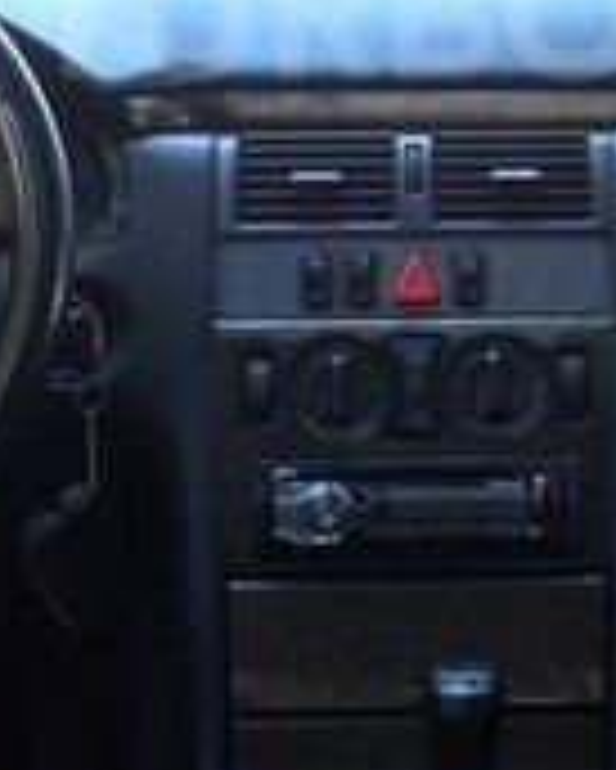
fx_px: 2482
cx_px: 486
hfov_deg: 14.1
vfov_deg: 17.2
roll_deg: +0.5
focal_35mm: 109
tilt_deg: -6.3
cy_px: 11
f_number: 2.2
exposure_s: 1/50
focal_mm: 4.15
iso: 40
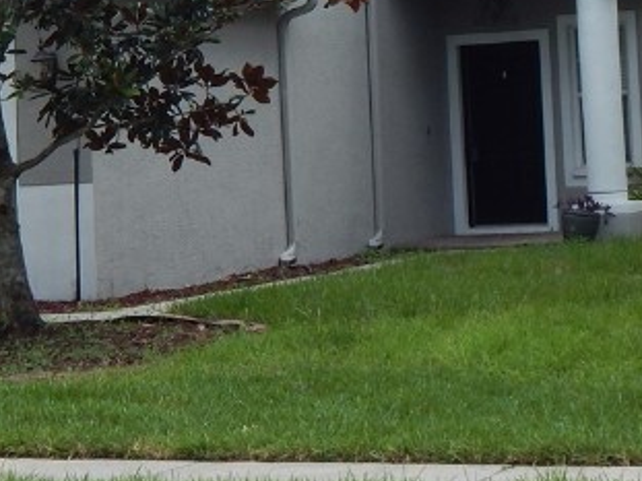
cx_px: 444
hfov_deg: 15.7
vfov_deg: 11.7
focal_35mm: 125
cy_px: -31
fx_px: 2317
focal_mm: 6.8
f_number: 3.4
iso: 125
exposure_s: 1/800
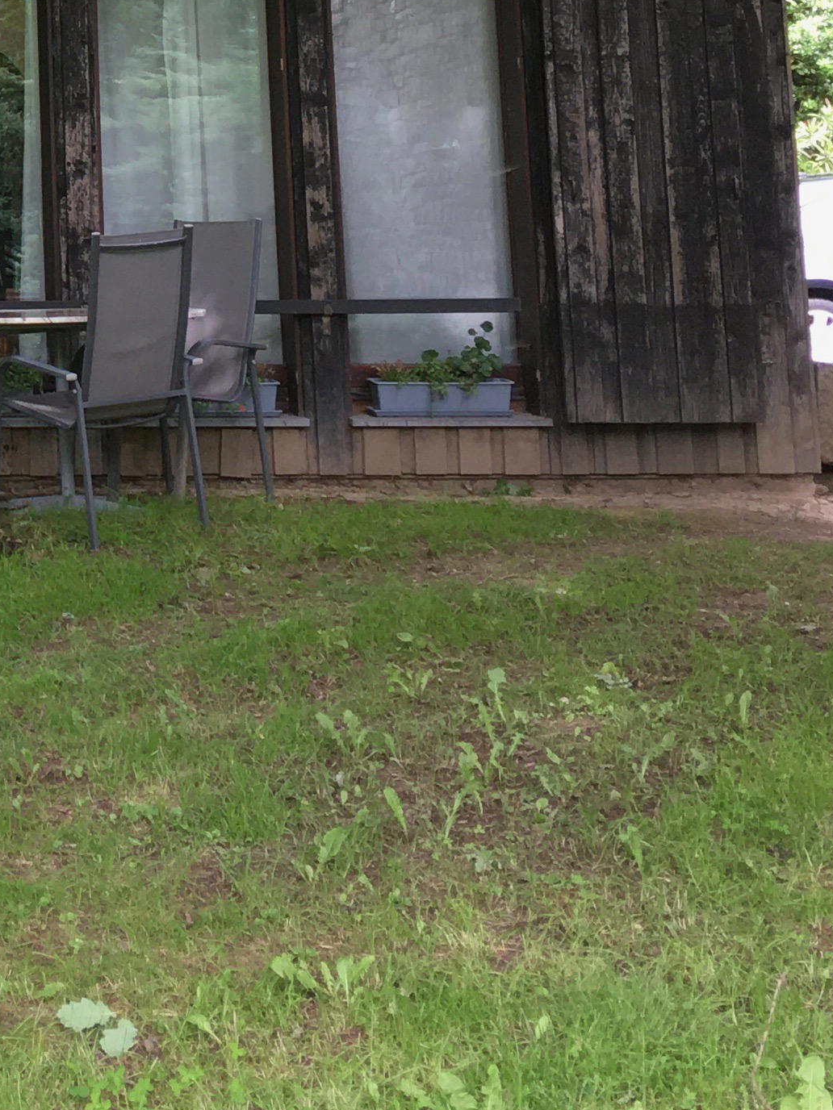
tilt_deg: +9.5
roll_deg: +0.2
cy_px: -189
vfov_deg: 21.5
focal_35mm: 85
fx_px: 2727
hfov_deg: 16.2
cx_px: -333
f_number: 2.2
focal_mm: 4.15
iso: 40
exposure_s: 1/100
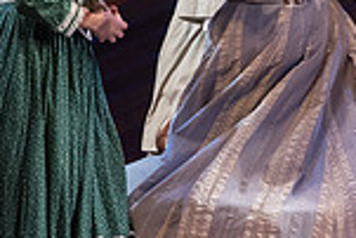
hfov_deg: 2.9
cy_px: -20
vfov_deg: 1.9
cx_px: 358
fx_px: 7018
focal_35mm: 709
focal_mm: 185
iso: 5000
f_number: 4
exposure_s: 1/400
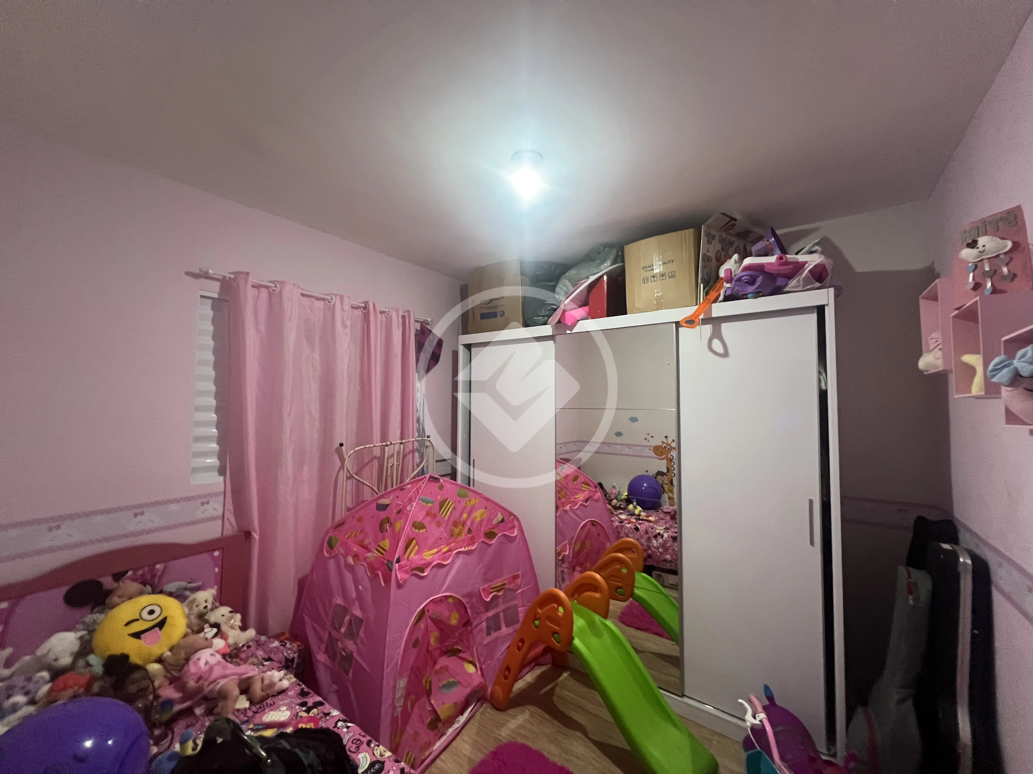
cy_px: 387
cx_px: 516
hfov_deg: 106.2
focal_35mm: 13
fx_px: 388
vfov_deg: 89.9
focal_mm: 1.57
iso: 500
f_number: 1.8
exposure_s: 1/60
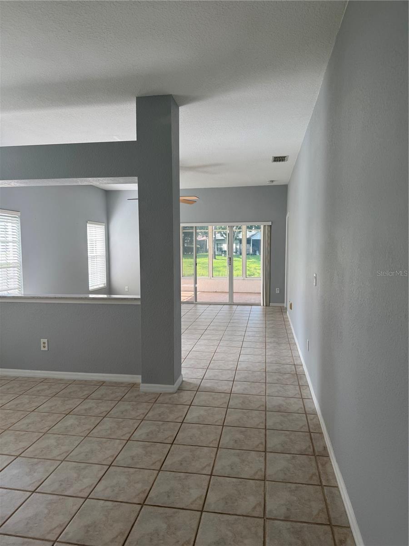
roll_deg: +1.3
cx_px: 204
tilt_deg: -2.3
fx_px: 378
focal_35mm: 24
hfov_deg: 56.8
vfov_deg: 71.6
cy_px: 273
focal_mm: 6.76
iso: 64
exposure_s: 1/230
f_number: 1.78
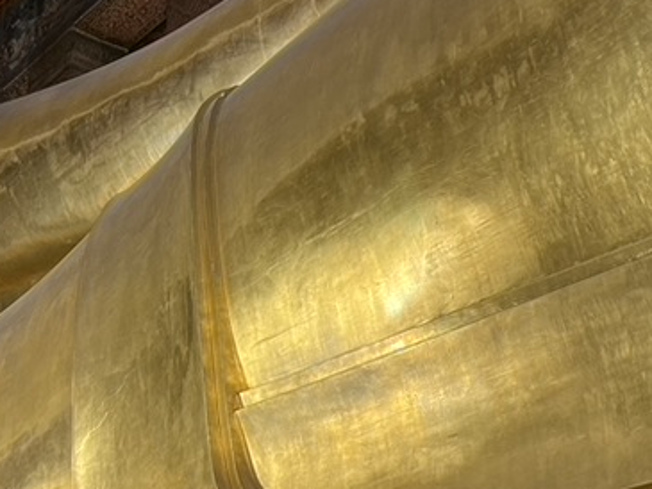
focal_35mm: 73
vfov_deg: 20.1
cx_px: 204
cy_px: 187
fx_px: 1375
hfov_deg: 26.5
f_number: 1.6
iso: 50
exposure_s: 1/100
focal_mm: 5.1
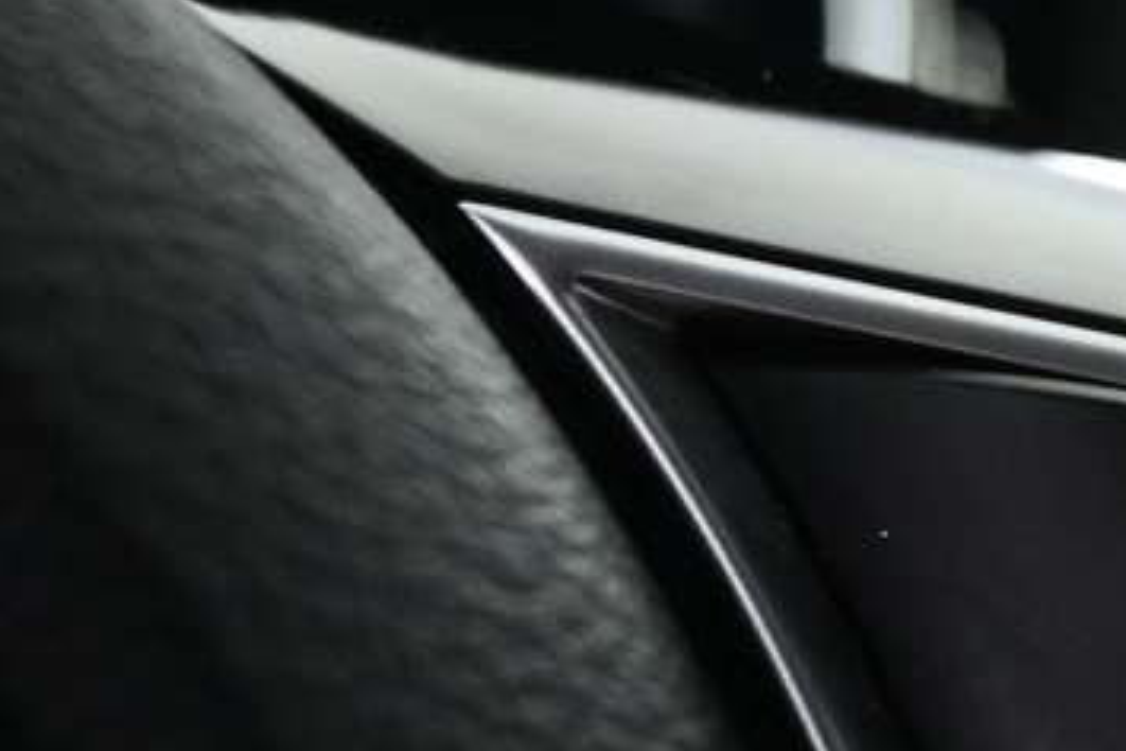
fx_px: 4513
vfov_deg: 9.3
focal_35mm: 144
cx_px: 1708
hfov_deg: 13.4
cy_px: 1021
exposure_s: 1/20
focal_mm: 21
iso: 1600
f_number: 4
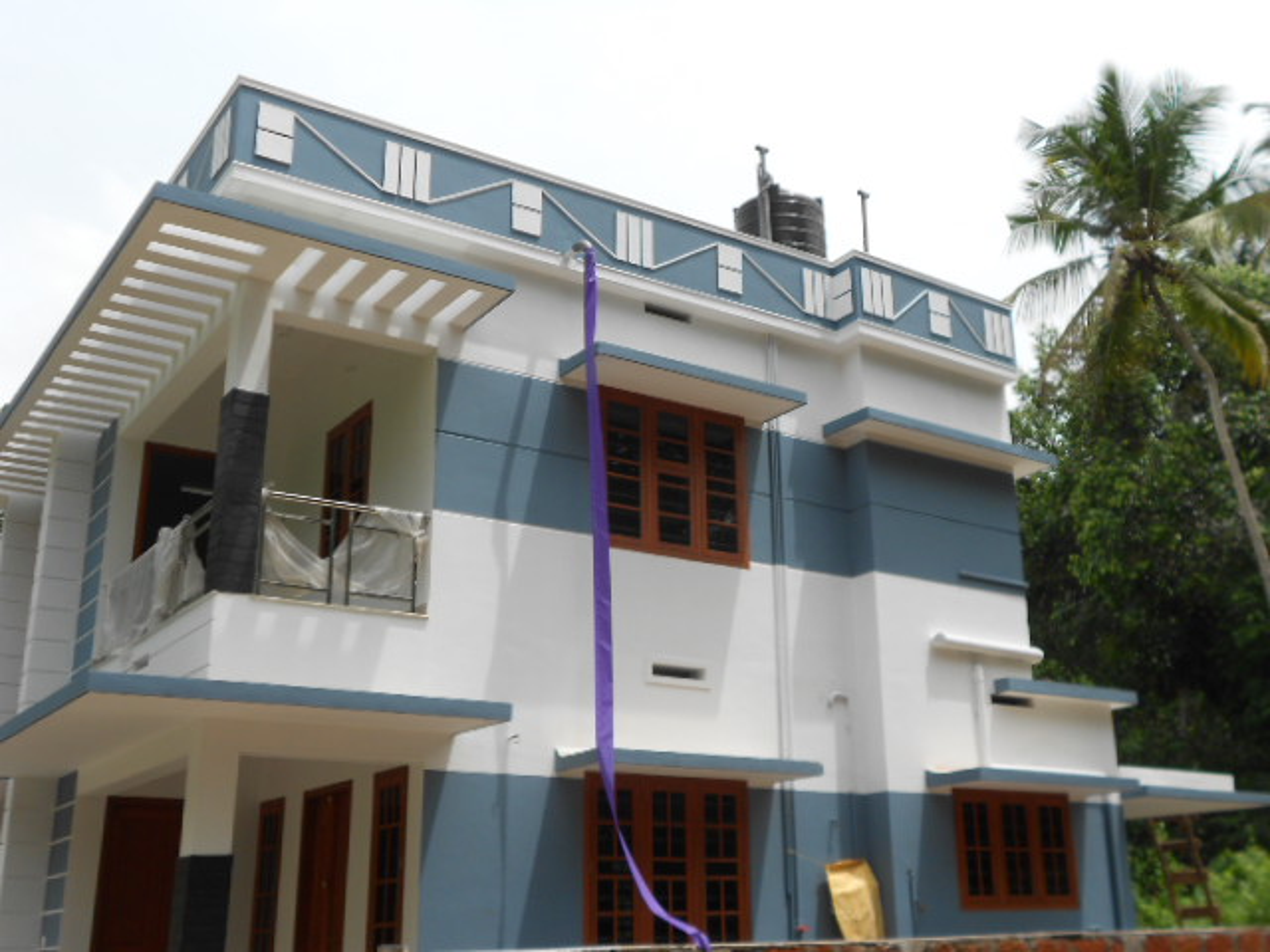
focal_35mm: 37
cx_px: 635
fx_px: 1357
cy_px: 476
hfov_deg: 50.1
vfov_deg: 38.7
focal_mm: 6.9
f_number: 3.9
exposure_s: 1/640
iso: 80
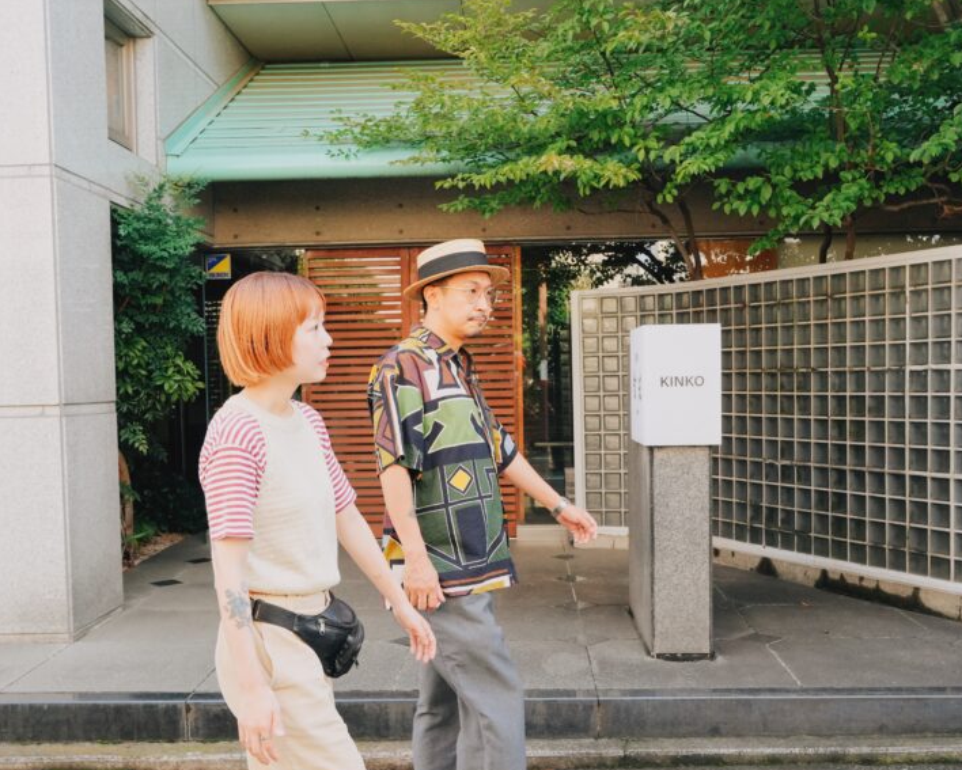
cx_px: 466
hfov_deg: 47.9
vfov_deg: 39.1
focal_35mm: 38
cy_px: 450
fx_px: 1082
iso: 1600
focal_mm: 28
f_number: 8
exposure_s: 1/400
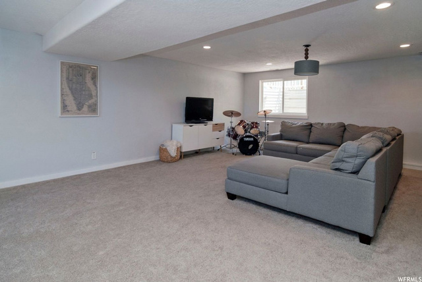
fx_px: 211
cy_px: 141
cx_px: 211
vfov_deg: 67.5
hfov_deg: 89.9
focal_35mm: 18
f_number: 5
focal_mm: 12
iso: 200
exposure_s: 1/60
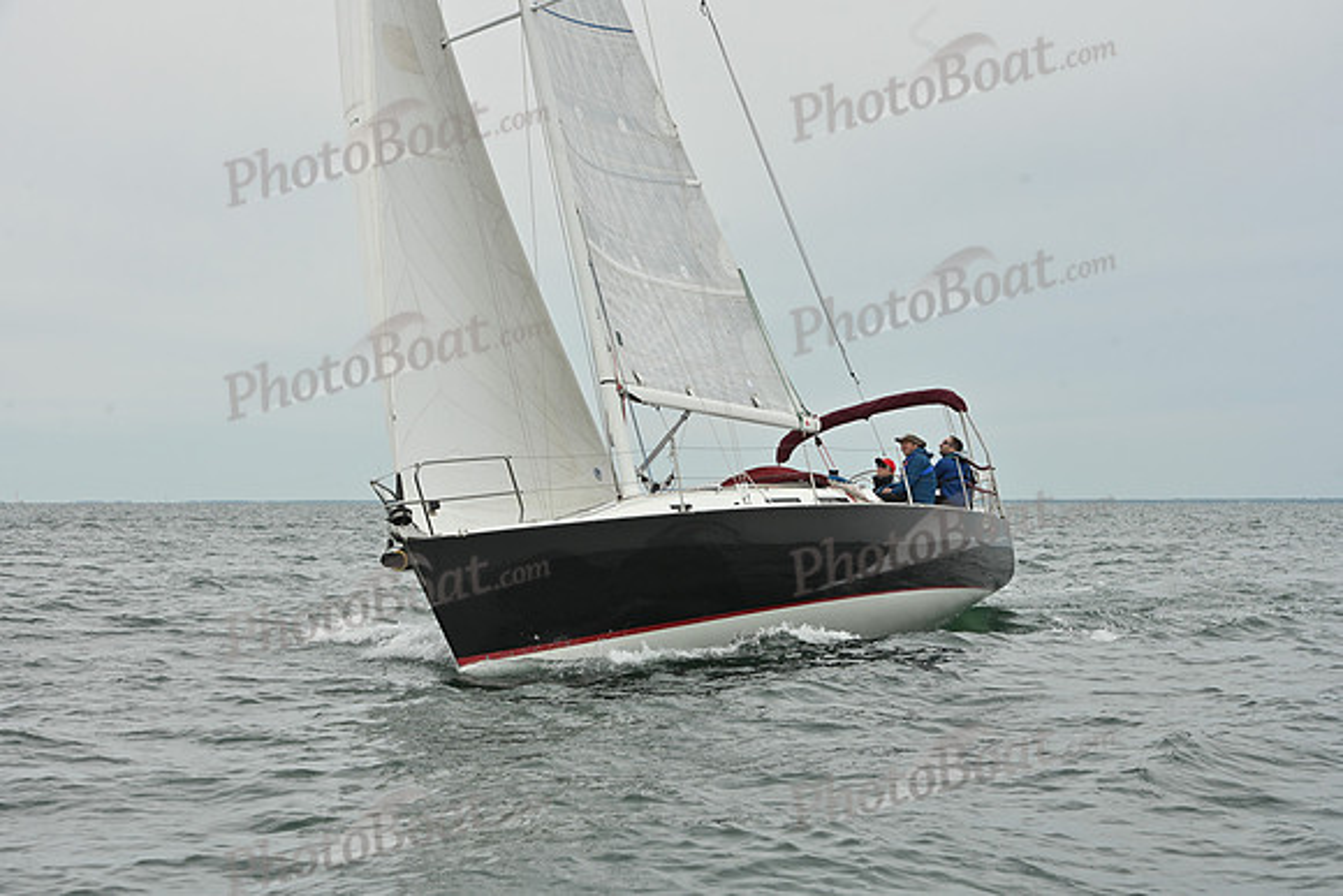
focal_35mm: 85
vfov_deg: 16.1
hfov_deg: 23.9
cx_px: 672
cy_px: 448
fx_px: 3172
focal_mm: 85
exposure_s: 1/1000
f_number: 11
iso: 320
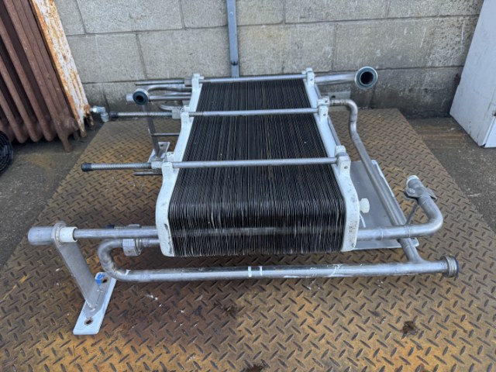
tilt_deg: -35.8
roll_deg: +3.1
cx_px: 248
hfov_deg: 71.6
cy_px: 186
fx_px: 344
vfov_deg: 56.8
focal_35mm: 24
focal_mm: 6.76
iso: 80
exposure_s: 1/121
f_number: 1.78
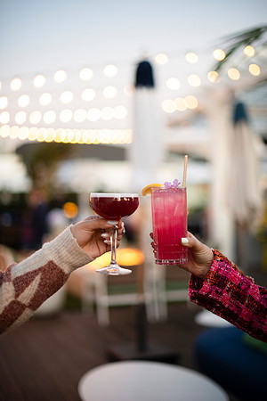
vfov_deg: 39.6
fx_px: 556
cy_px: 200
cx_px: 134
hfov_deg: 27.0
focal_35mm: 50
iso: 320
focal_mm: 50
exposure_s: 1/200
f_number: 1.4
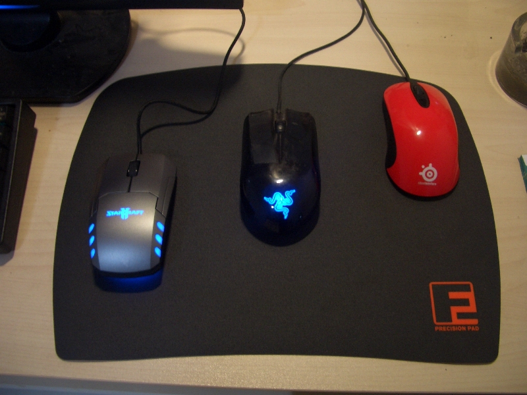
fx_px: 533
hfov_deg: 52.6
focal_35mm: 35
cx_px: 264
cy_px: 198
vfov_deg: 40.7
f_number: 2.6
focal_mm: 5.8
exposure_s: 1/8
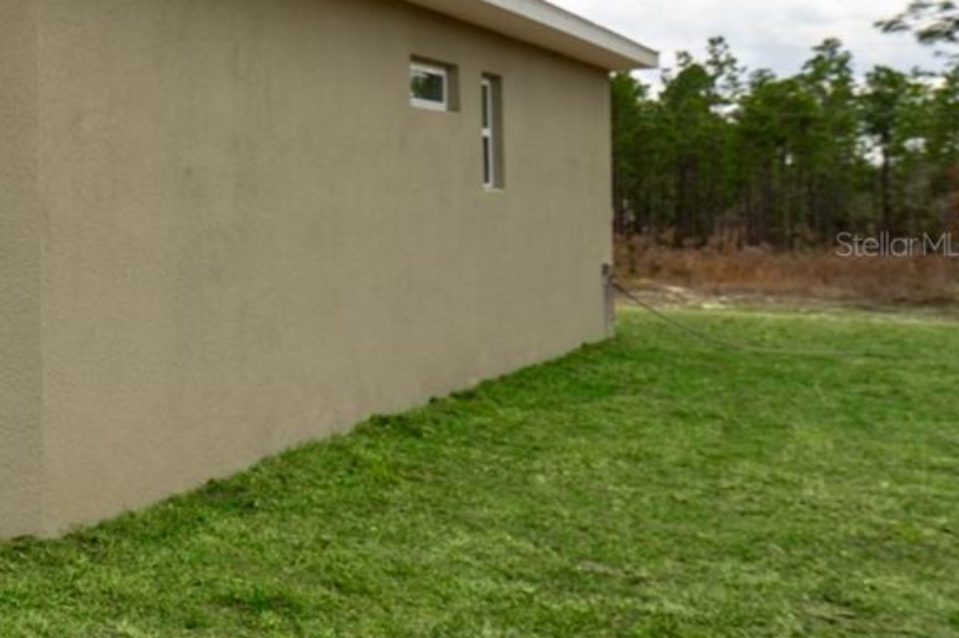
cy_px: 244
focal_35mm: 53
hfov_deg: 28.9
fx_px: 1411
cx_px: -353
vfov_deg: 25.4
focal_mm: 19
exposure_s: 1/250
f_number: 8
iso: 64
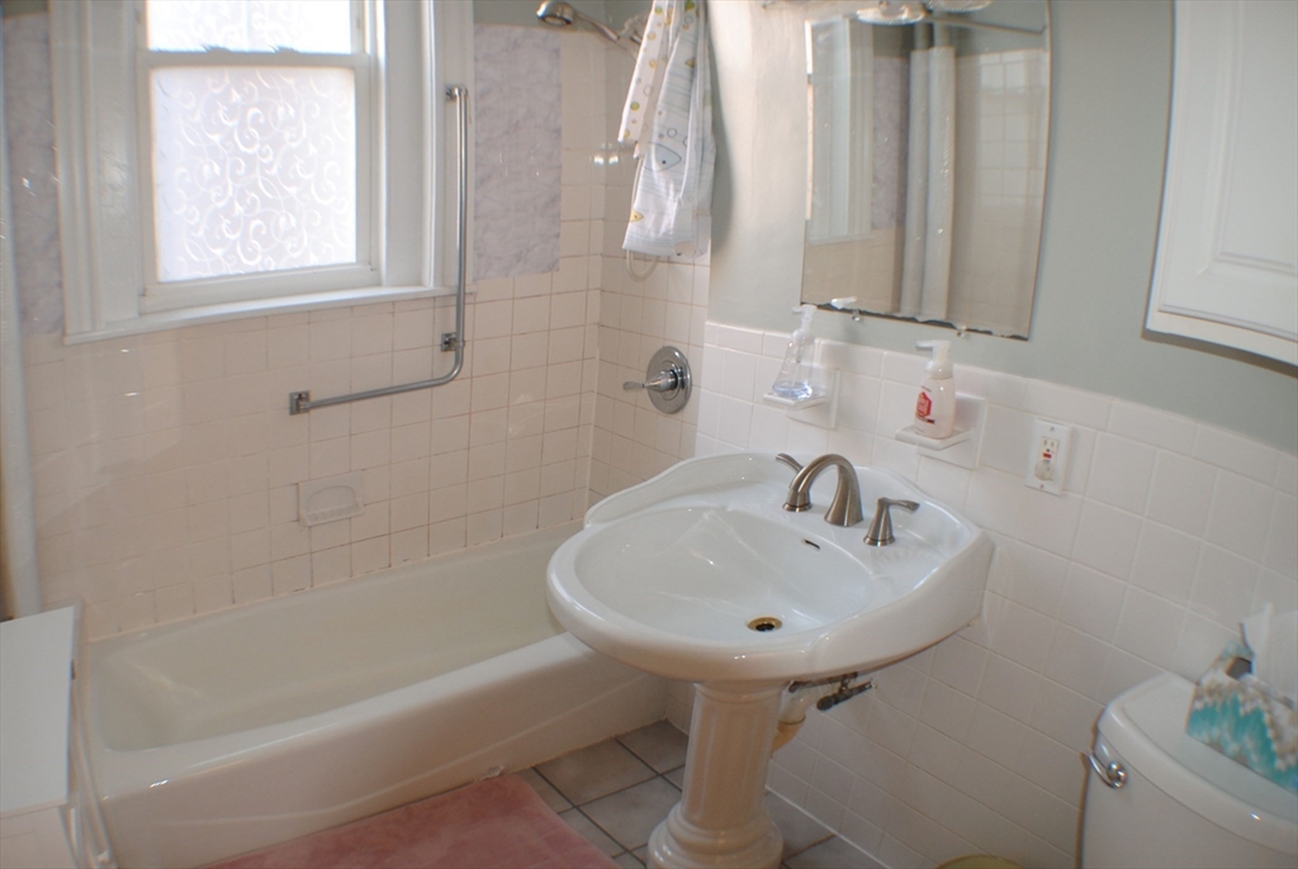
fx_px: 975
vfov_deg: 48.1
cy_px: 434
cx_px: 649
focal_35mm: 27
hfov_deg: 67.3
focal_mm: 18
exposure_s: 1/5
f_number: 3.5
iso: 200
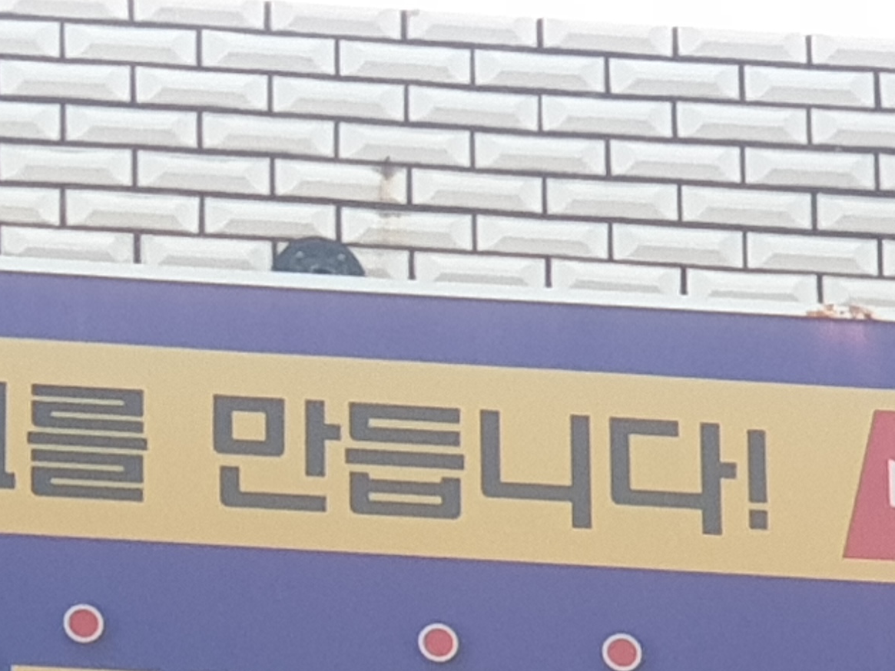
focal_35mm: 180
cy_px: 1141
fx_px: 4654
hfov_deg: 11.0
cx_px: 291
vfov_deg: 8.0
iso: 200
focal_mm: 6
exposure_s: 1/20
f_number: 2.4
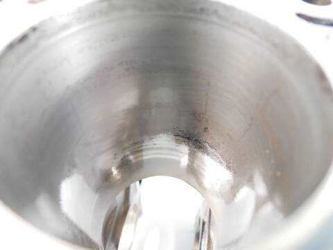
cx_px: 166
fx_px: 231
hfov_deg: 71.6
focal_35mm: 24
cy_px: 125
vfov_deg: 56.8
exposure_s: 1/10
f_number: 3.5
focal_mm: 12
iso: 3200
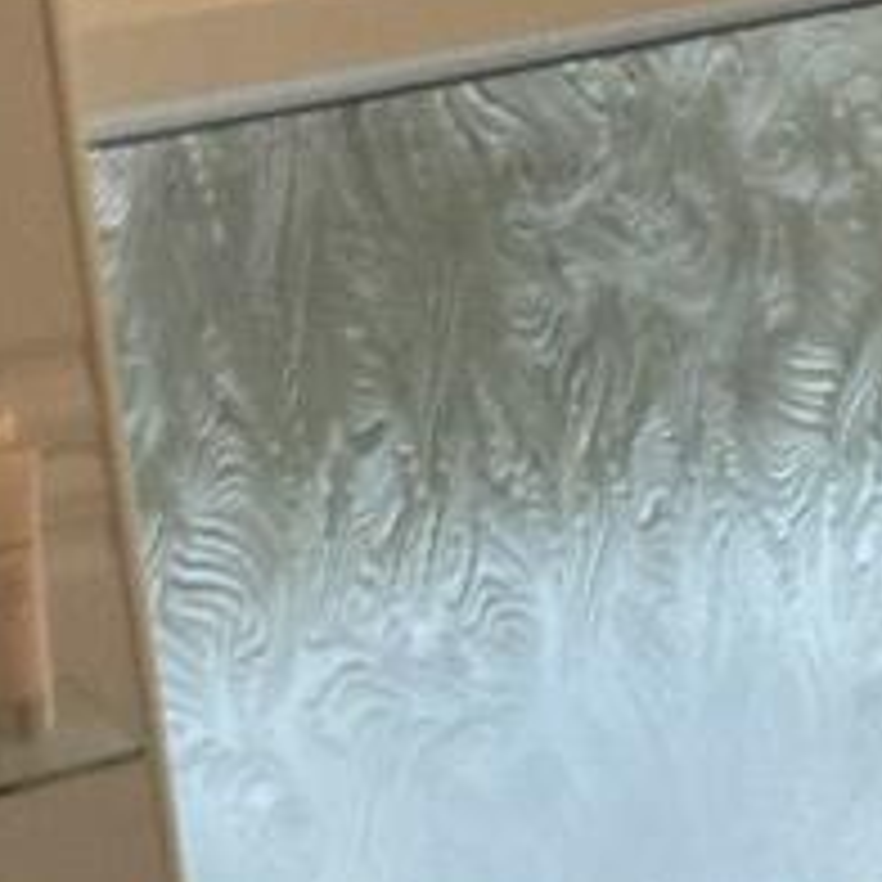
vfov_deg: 11.6
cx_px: 997
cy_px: 945
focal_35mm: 148
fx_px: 4266
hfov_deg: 11.6
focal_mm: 2.87
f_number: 2.2
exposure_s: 1/58
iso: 320
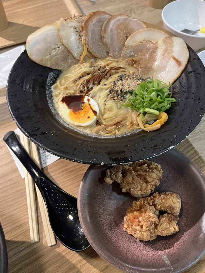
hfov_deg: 53.1
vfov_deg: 67.3
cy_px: 136
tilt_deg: -60.0
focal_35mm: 26
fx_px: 205
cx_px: 102
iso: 320
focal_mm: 5.1
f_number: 1.6
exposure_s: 1/60
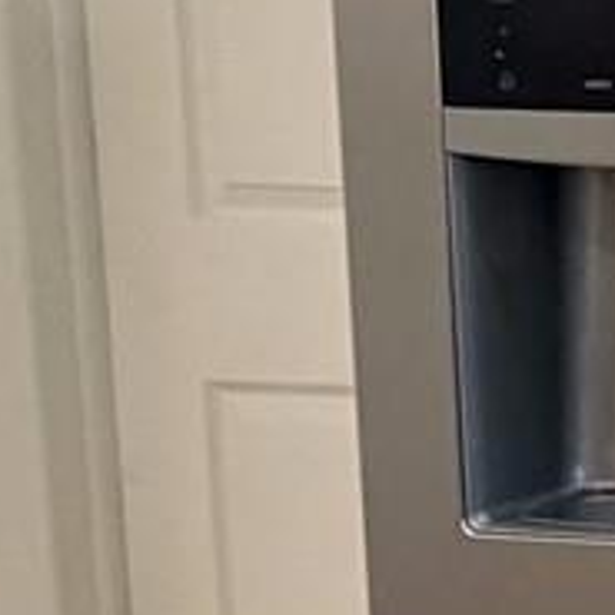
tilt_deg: -8.9
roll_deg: -0.4
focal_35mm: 107
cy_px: 306
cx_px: 1542
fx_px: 2151
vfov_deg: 16.3
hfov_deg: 12.3
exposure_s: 1/120
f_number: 2.2
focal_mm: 2.22
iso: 250
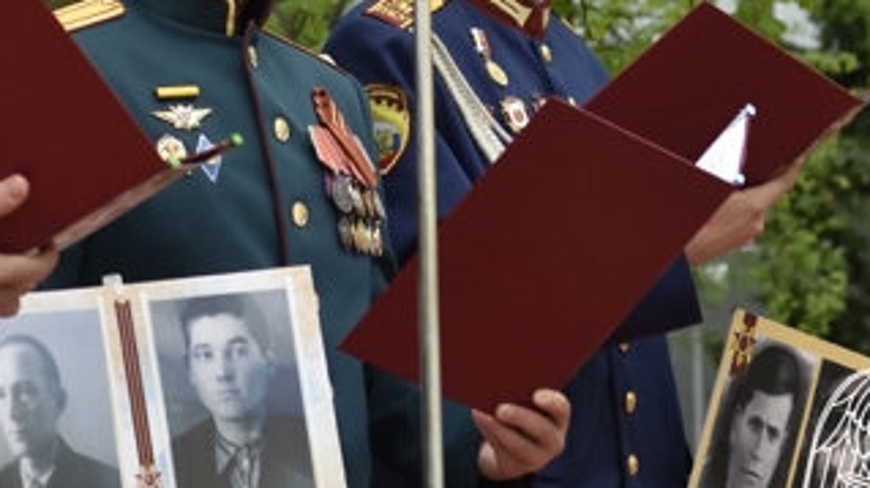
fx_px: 3833
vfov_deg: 7.2
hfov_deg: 12.9
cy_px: -65
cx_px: 115
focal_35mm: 166
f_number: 4.5
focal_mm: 45
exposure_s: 1/400
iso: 640
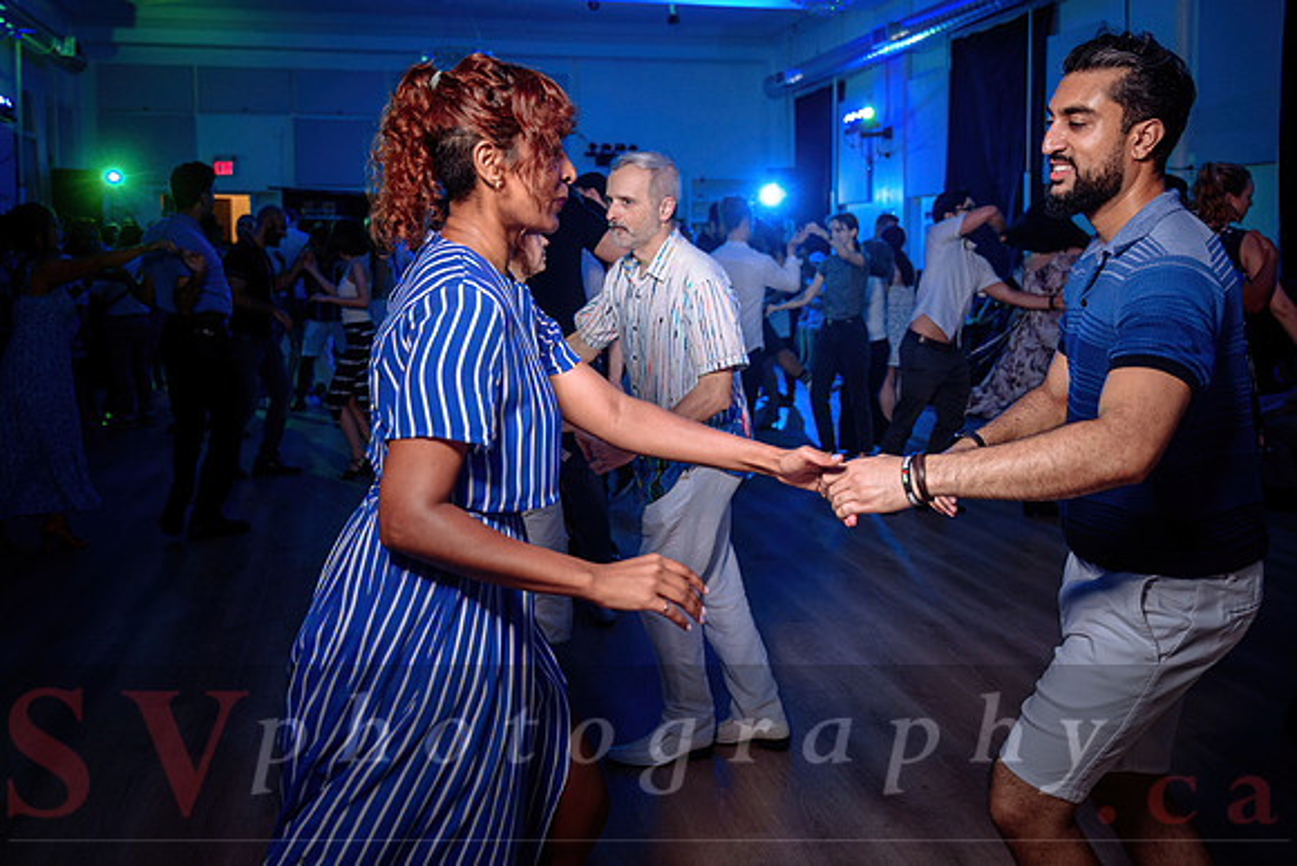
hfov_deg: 55.6
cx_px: 608
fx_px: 1228
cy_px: 345
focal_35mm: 34
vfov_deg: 38.7
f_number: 2.8
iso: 800
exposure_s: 1/80
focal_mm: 27
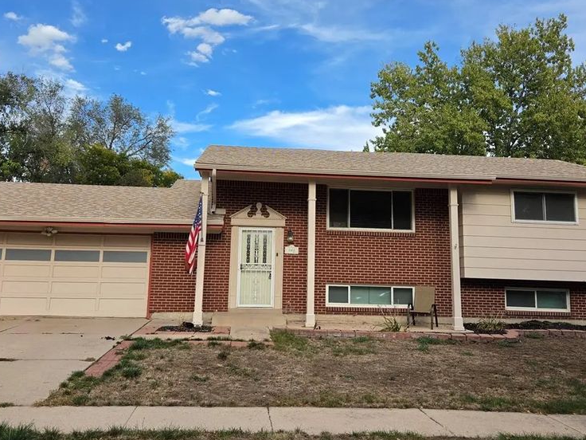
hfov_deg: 56.8
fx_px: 542
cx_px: 295
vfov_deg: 44.0
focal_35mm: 32
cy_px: 189
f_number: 1.8
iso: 80
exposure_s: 1/2021
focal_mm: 5.4
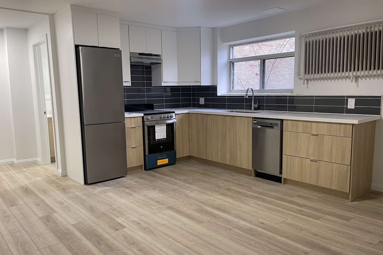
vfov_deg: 46.4
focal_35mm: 28
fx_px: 298
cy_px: 132
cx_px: 188
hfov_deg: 65.5
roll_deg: +1.1
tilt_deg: -8.5
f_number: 1.6
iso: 100
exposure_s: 1/60
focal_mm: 5.1
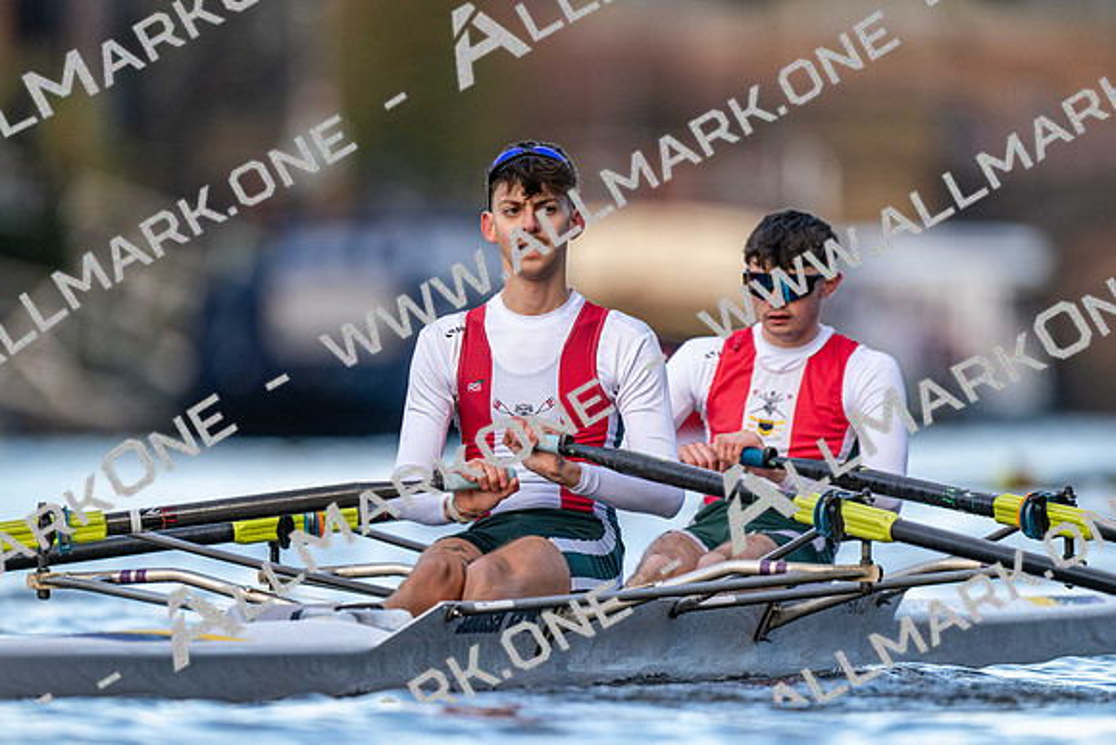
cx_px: 558
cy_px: 372
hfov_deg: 3.4
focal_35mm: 600
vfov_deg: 2.3
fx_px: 18603
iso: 1600
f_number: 4
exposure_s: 1/2500
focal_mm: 600
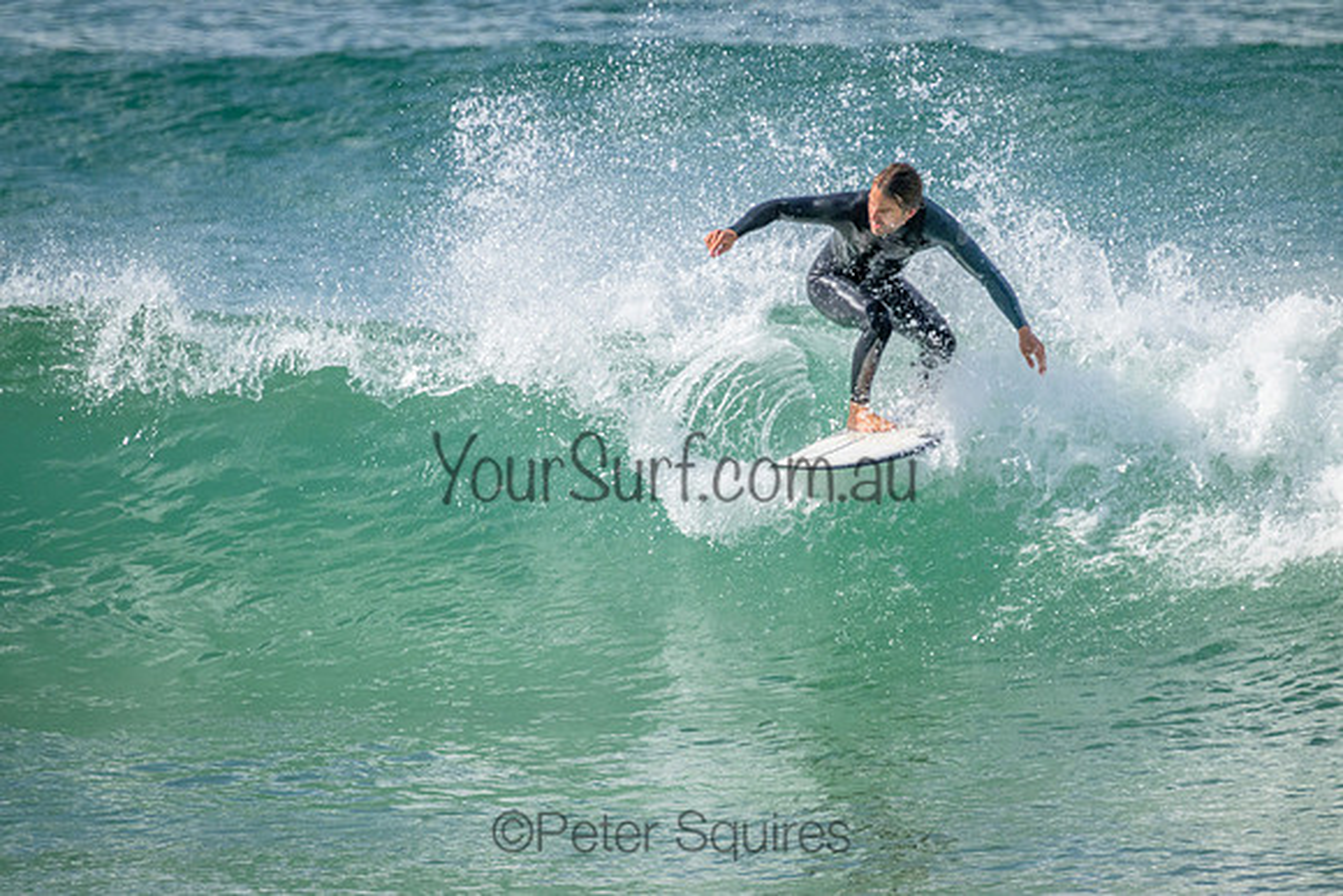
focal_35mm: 800
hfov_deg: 2.6
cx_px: 672
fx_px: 29850
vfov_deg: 1.7
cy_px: 448
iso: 2800
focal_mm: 800
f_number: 11
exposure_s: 1/1250
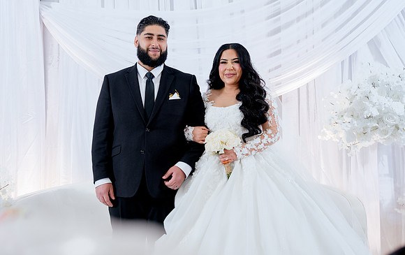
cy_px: 115
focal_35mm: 60
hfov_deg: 34.0
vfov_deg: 21.8
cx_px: 180
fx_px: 662
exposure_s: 1/160
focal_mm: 53
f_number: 2.8
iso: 800
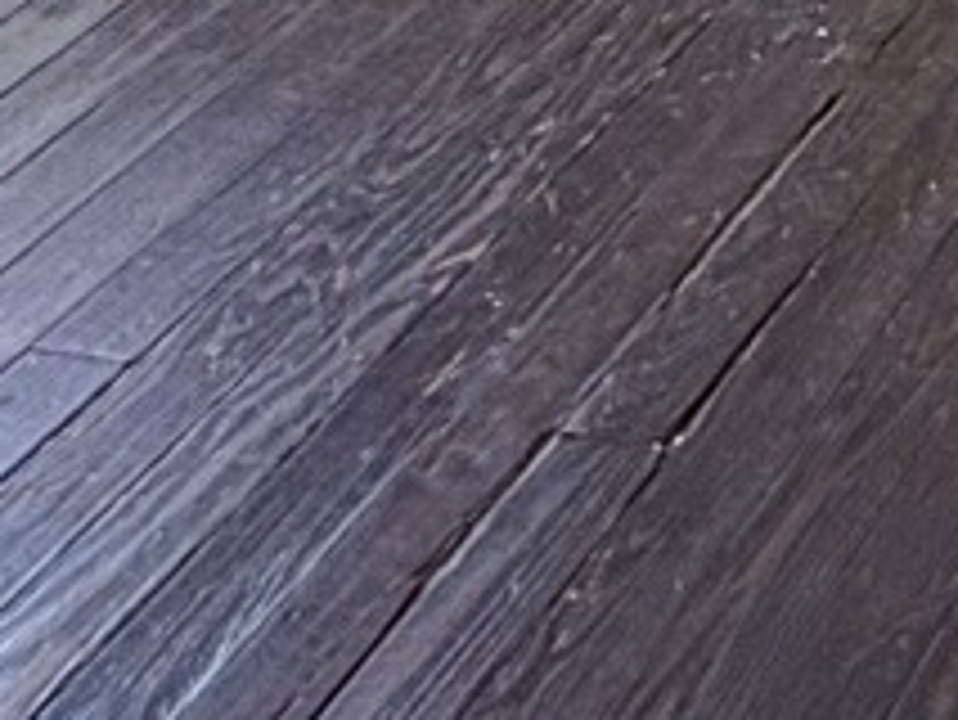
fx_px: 2326
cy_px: -1210
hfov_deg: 17.1
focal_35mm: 84
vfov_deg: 12.2
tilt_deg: -7.2
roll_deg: -1.8
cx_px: 1920
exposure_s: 1/99
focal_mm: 2.22
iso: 100
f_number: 2.2
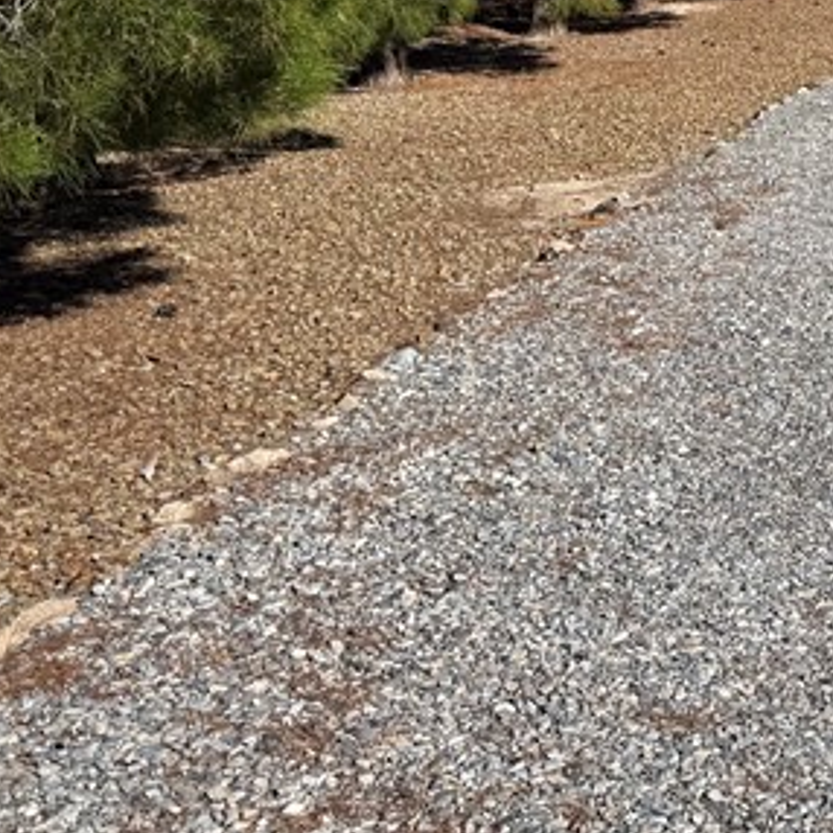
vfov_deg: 22.4
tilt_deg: -7.3
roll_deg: -0.4
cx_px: 1258
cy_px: 140
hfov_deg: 19.7
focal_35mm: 76
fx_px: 2069
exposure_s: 1/6711
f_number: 1.78
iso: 80
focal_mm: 6.76
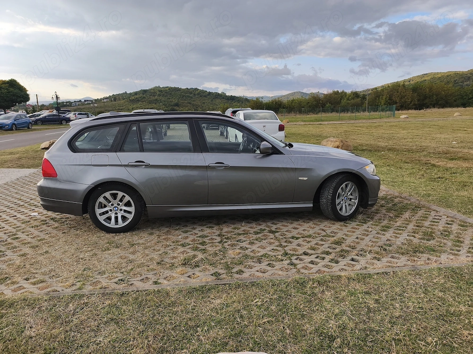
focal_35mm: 23
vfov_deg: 58.9
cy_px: 177
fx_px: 314
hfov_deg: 73.9
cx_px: 236
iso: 50
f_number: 1.65
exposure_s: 1/484
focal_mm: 6.14
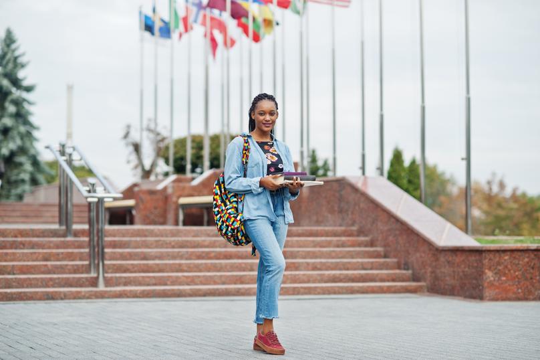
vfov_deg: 16.1
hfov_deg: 23.9
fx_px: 1274
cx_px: 270
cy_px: 180
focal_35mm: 85
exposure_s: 1/1600
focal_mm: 85
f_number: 2.5
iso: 200
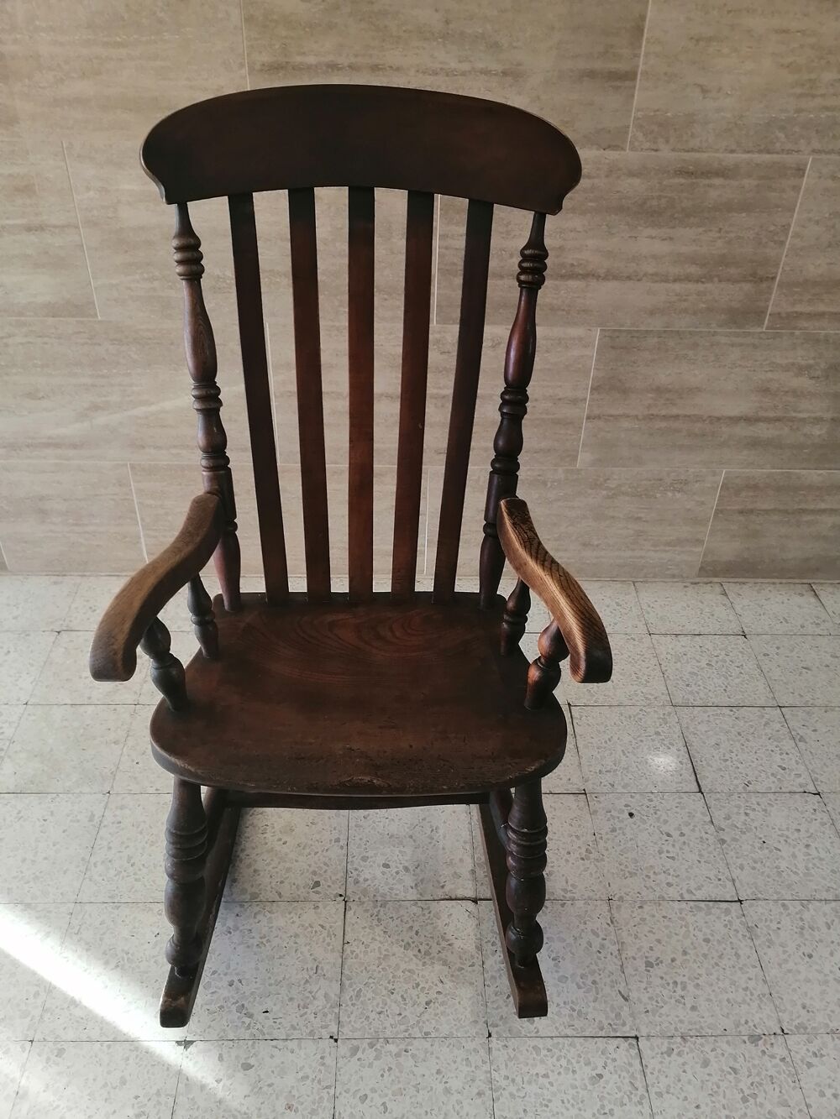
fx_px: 841
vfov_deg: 67.3
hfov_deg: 53.1
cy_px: 560
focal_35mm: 26
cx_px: 420
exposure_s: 1/100
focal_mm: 3.62
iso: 64
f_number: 1.8
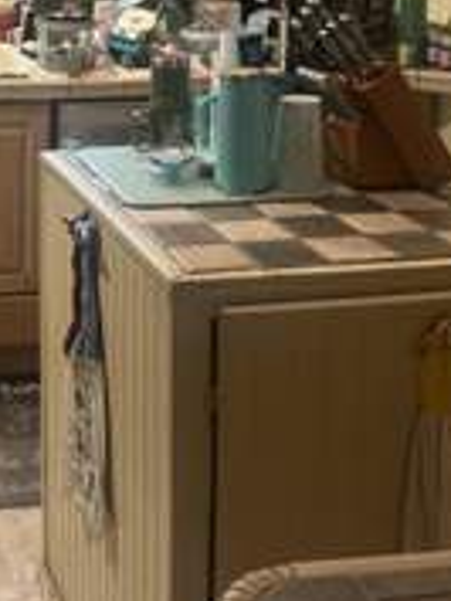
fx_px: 1128
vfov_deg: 28.7
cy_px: 63
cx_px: -41
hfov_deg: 21.5
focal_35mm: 65
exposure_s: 1/46
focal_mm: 6.86
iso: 250
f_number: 1.78
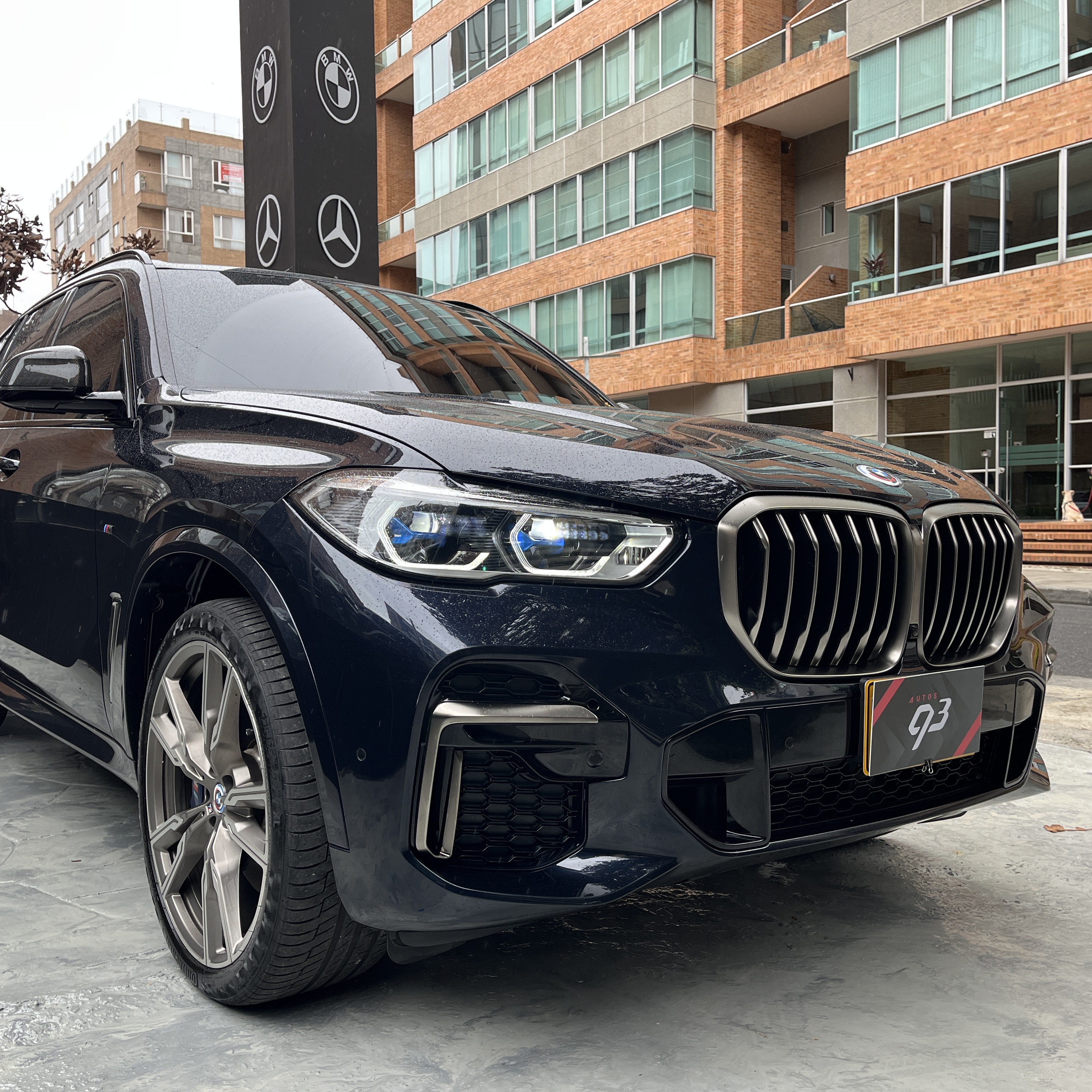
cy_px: 550
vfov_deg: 52.5
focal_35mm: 31
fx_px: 1106
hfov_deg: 52.5
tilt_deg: -2.7
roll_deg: +0.6
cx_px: 521
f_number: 1.6
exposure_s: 1/489
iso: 64
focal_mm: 5.1
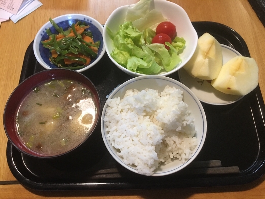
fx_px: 222
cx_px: 132
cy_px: 100
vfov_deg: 48.2
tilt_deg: -65.8
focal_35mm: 29
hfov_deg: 61.7
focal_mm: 4.15
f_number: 2.2
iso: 100
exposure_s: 1/15
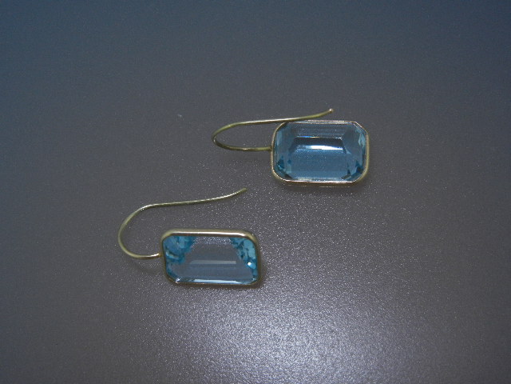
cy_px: 192
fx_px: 871
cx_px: 256
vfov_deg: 24.8
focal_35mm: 59
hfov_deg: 32.7
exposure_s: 1/30
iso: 414
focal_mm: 10.6
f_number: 8
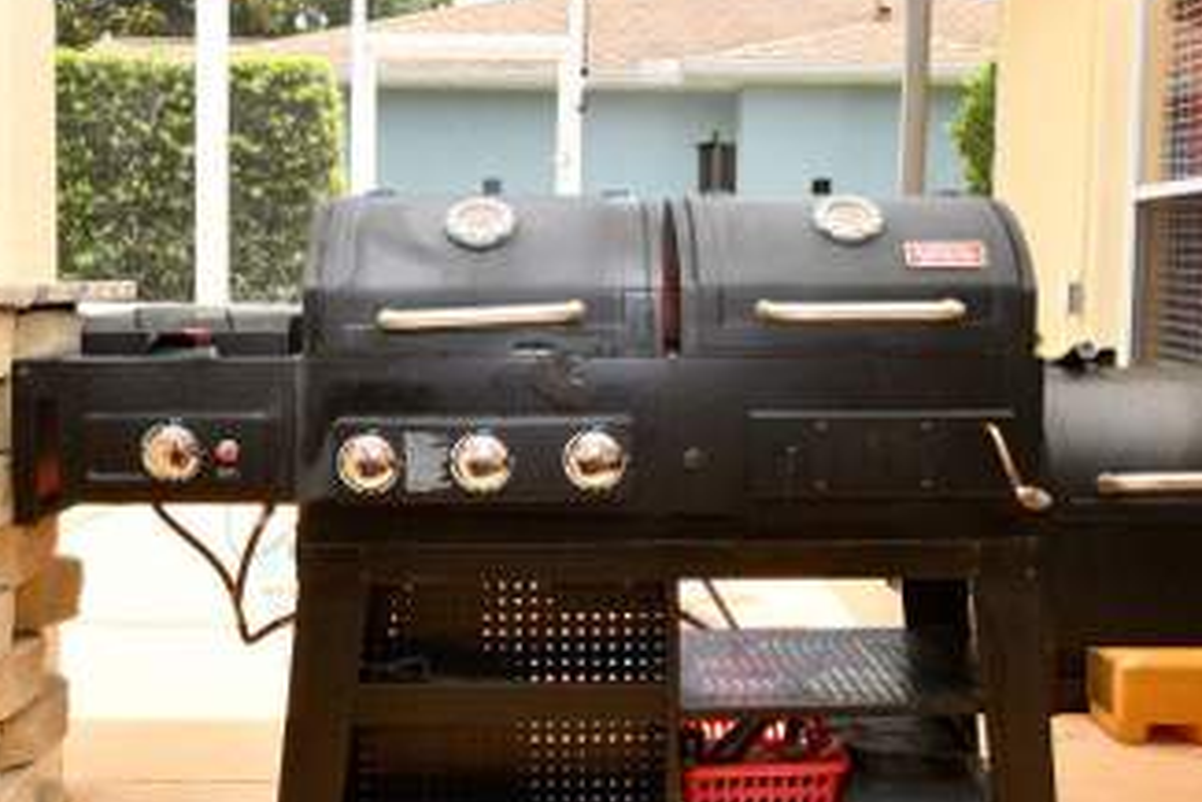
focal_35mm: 31
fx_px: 1035
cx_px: 625
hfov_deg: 60.2
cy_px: 416
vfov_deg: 42.4
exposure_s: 1/250
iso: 1000
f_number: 18
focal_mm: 14
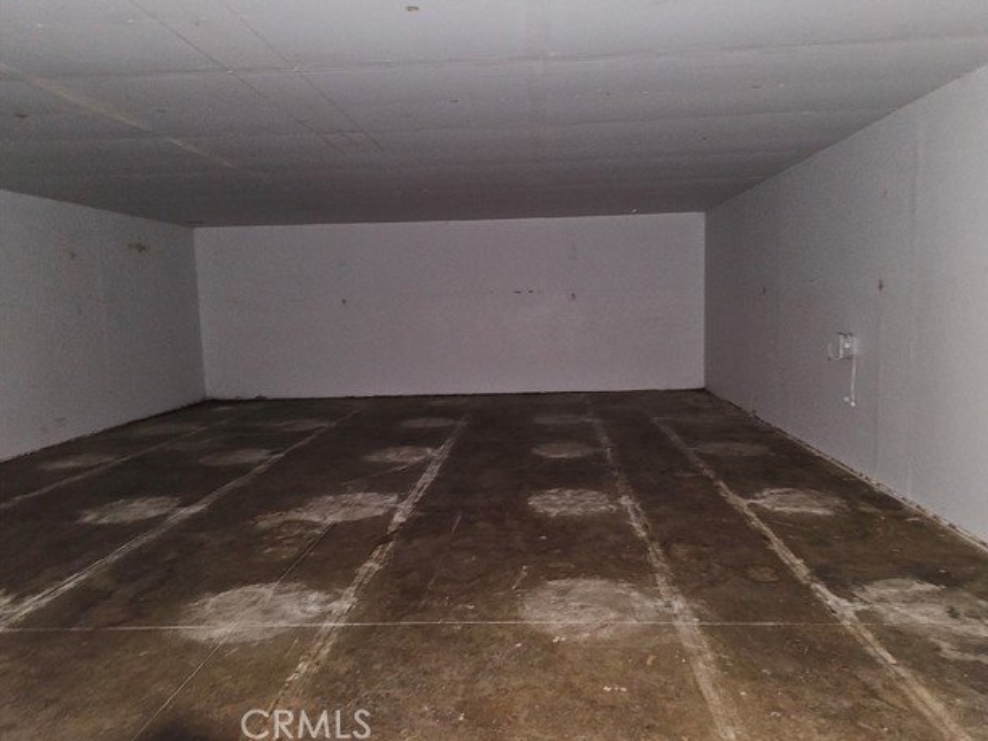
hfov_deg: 71.6
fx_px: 685
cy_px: 361
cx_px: 511
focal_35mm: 24
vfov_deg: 56.8
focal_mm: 6.3
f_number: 1.7
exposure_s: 1/9.99
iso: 500
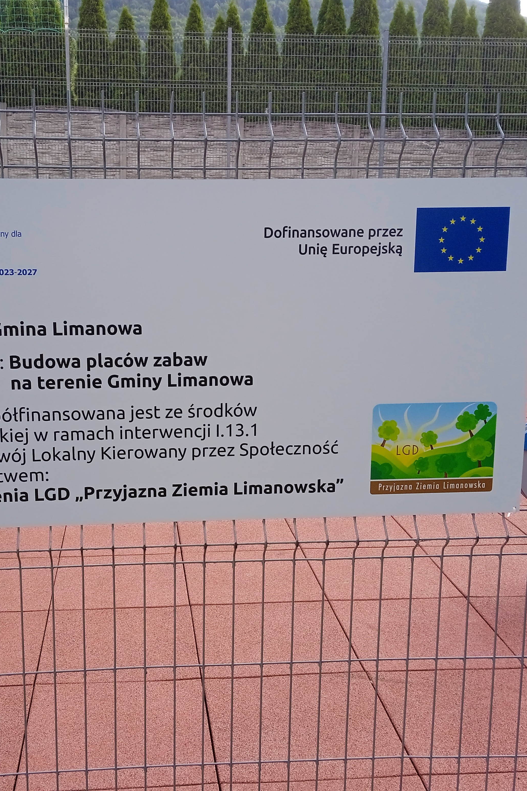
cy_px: 394
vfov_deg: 49.6
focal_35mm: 39
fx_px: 856
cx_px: 193
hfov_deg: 34.0
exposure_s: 1/186
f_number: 2.2
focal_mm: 3.43
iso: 100
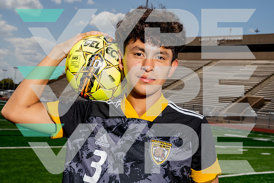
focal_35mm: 60
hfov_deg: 33.4
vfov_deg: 22.6
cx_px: 137
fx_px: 457
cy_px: 92
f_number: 11
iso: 160
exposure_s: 1/250
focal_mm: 53
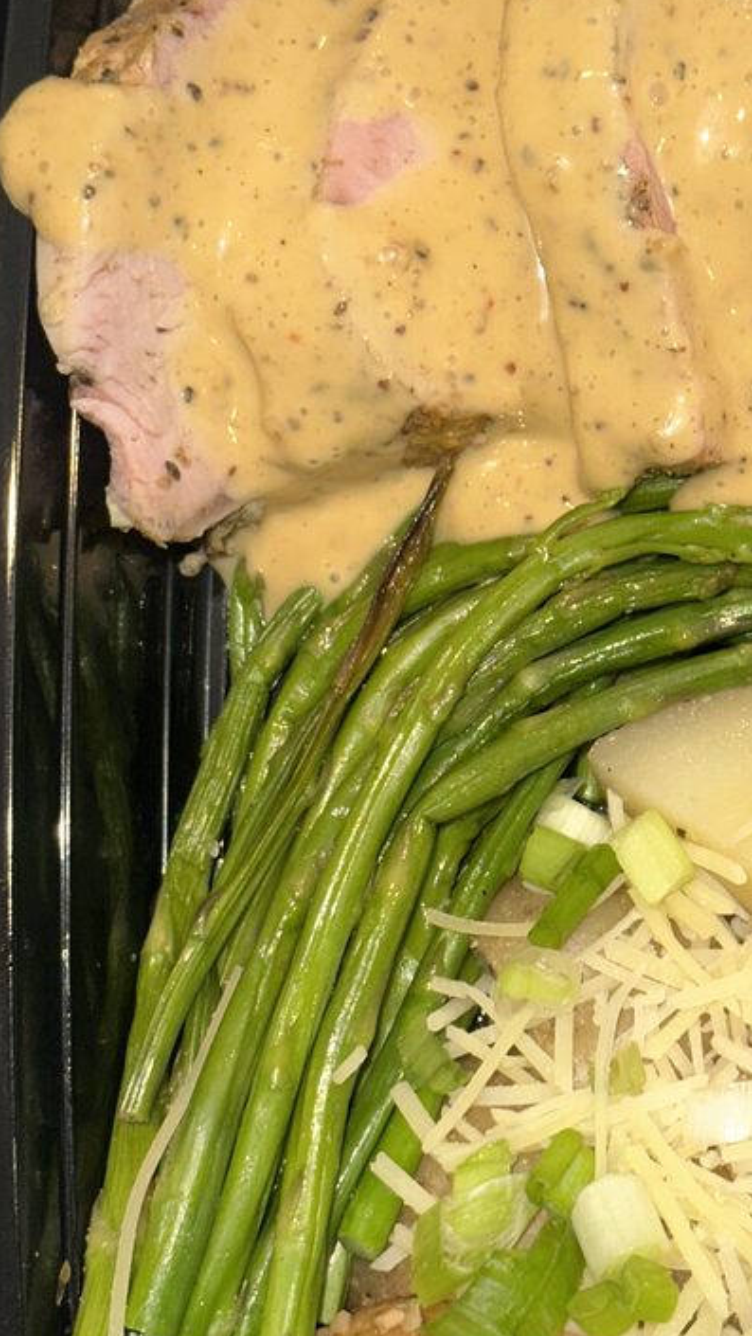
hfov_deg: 13.5
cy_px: 731
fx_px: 3152
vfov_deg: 23.9
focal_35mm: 89
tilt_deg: -85.9
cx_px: 621
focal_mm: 6.86
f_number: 1.78
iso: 50
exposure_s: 1/40
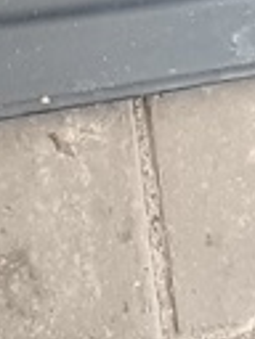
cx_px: 57
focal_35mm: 60
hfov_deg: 24.1
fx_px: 589
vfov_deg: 29.0
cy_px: -37
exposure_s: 1/50
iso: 337
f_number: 2.2
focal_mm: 1.66
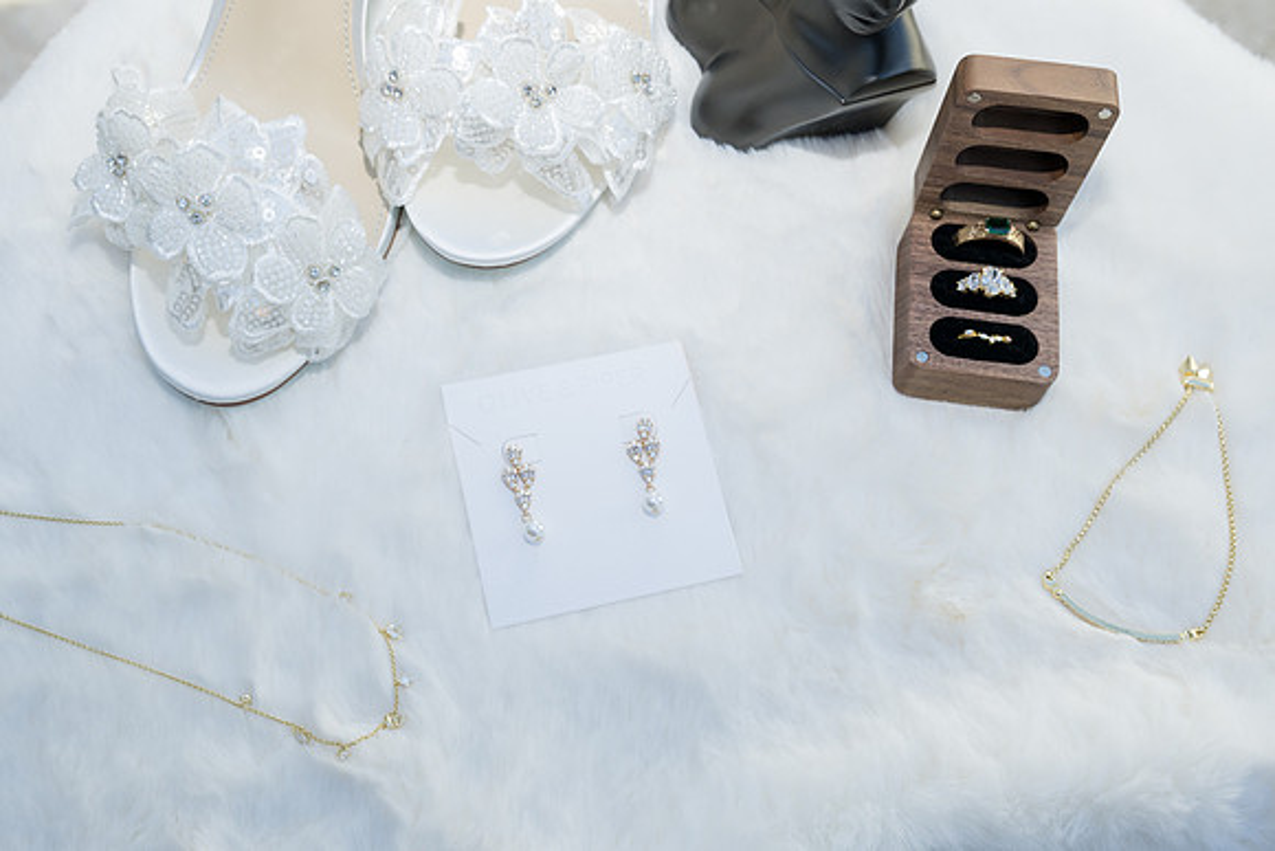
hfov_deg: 46.9
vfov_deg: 32.4
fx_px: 1464
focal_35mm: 41
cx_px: 554
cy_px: 465
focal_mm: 34
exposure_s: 1/200
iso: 320
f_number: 7.1
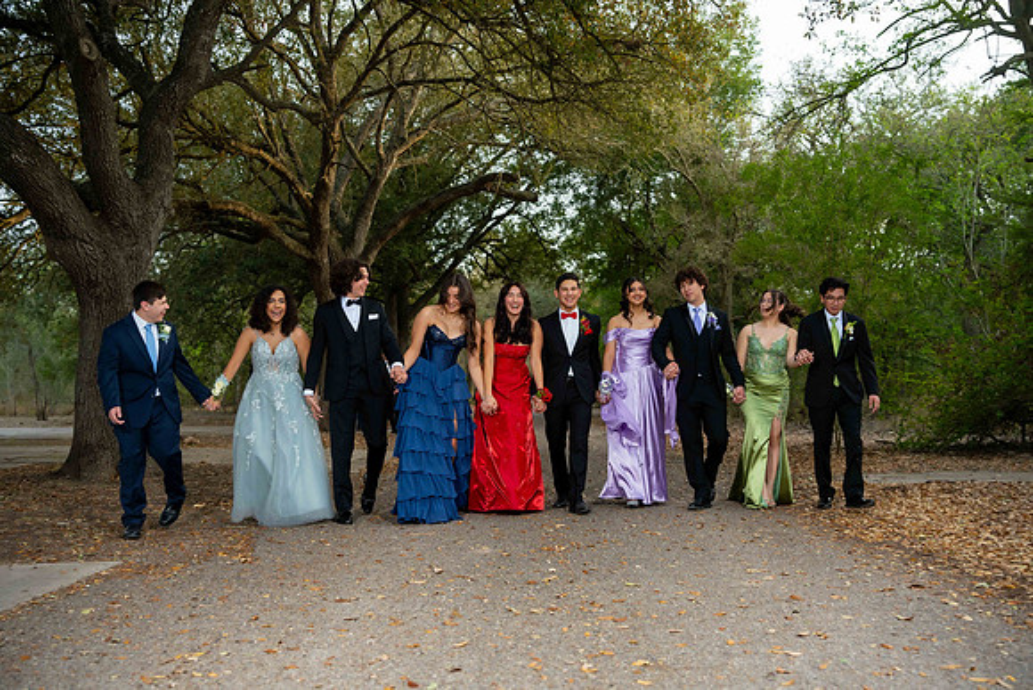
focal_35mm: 41
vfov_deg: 32.6
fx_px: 1177
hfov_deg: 47.4
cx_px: 516
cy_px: 345
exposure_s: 1/200
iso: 250
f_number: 3.2
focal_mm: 41
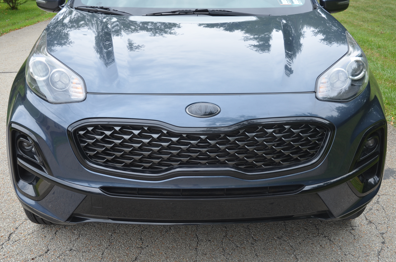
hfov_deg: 45.0
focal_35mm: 44
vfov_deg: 30.7
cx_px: 198
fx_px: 478
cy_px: 131
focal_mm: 29
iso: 200
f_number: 5.6
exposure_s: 1/125
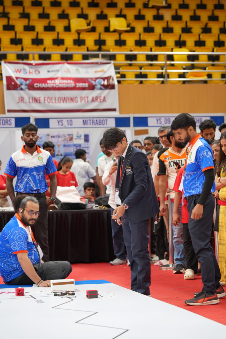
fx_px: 988
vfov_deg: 19.5
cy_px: 170
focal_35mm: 105
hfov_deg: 13.0
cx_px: 113
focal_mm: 105
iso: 640
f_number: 4
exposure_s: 1/320
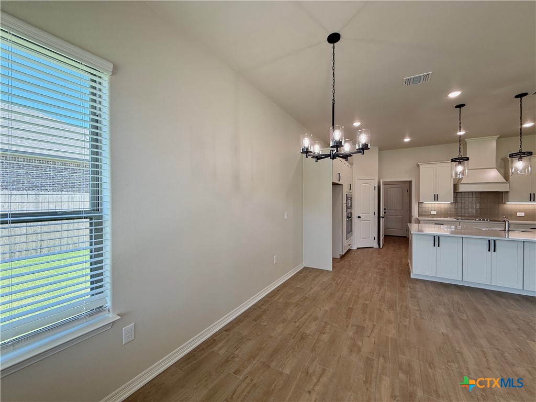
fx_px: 217
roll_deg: -0.2
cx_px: 268
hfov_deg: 102.1
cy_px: 201
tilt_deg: -0.3
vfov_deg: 85.7
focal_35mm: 14
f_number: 2.2
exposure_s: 1/120
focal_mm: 2.22
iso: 64
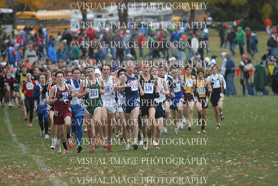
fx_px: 3478
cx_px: 139
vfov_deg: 3.1
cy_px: 93
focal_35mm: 450
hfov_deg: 4.6
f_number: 4
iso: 800
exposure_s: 1/640
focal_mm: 300
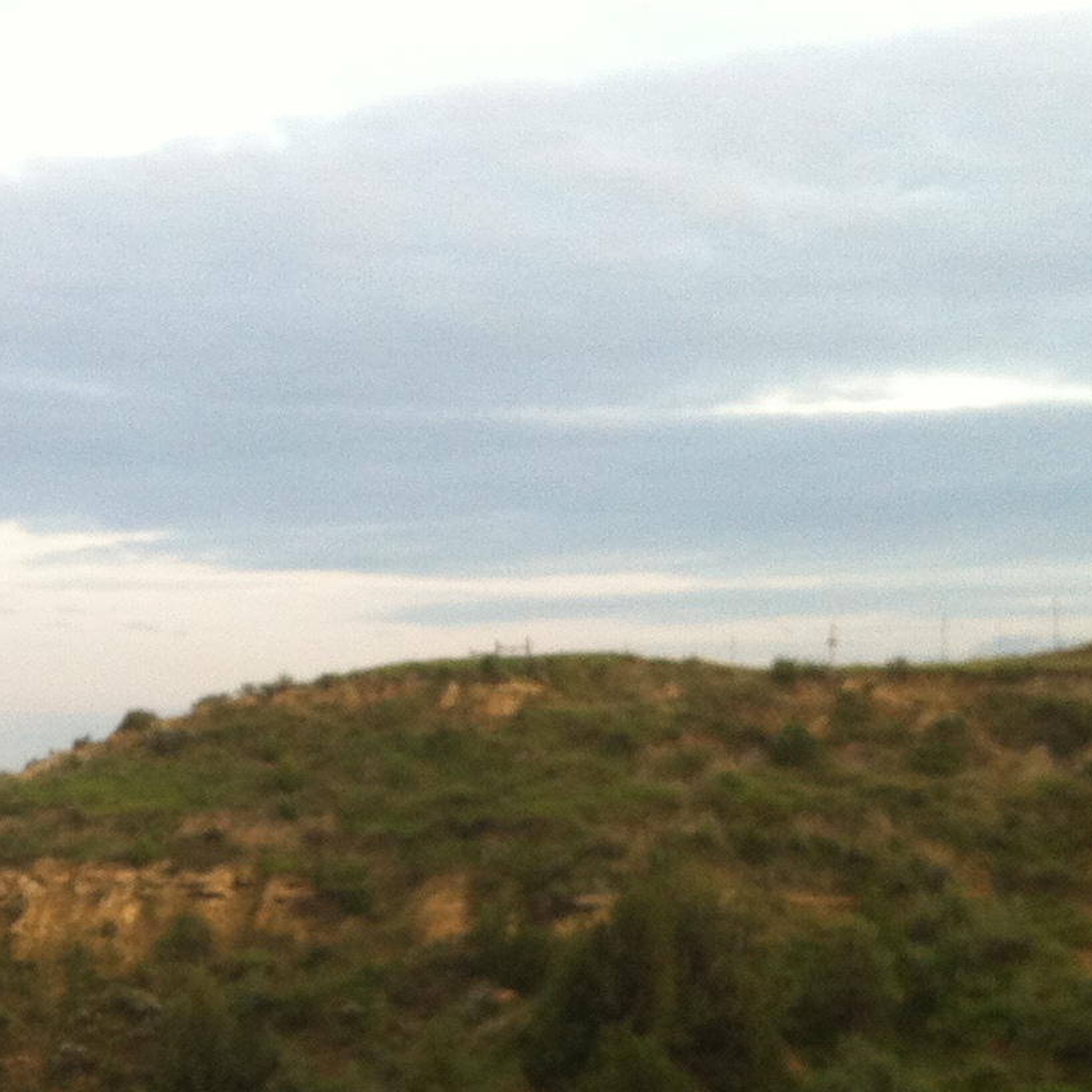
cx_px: 63
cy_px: 1199
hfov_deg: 17.4
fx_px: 3498
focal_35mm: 98
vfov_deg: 17.2
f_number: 2.8
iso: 80
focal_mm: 3.85
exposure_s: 1/142
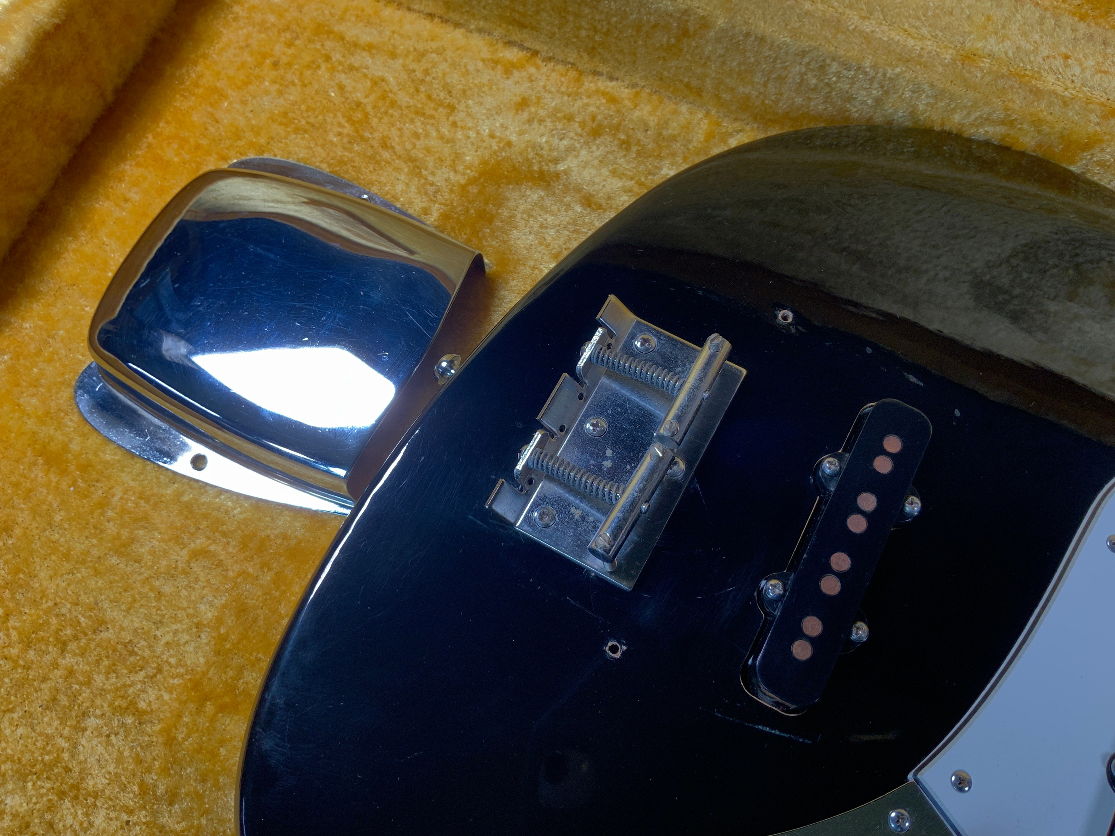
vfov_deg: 48.2
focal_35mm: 29
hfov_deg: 61.7
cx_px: 558
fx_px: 934
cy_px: 418
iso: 40
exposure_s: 1/104
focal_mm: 3
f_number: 1.8
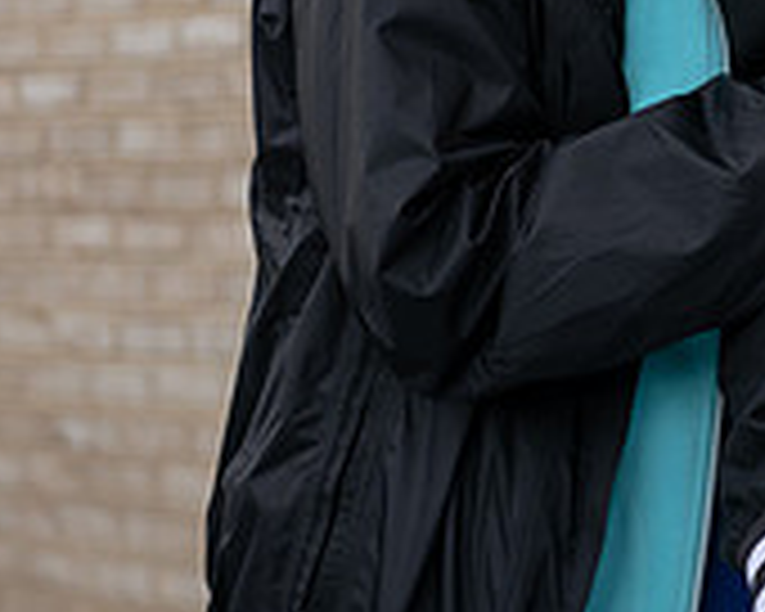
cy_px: -160
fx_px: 4483
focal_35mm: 198
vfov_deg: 7.7
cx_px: 945
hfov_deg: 9.6
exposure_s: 1/320
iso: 125
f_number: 3.5
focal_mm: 62
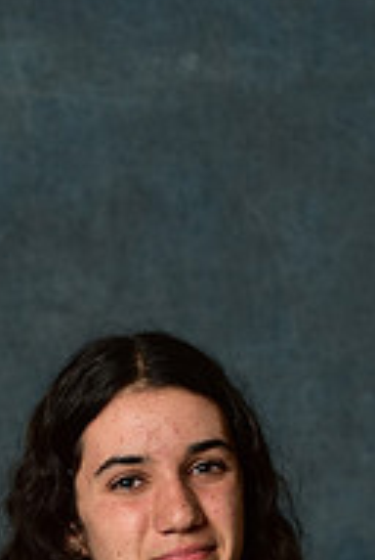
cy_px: 803
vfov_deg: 5.5
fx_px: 5760
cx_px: 16
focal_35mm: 370
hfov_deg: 3.7
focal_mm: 122
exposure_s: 1/200
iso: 200
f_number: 4.5
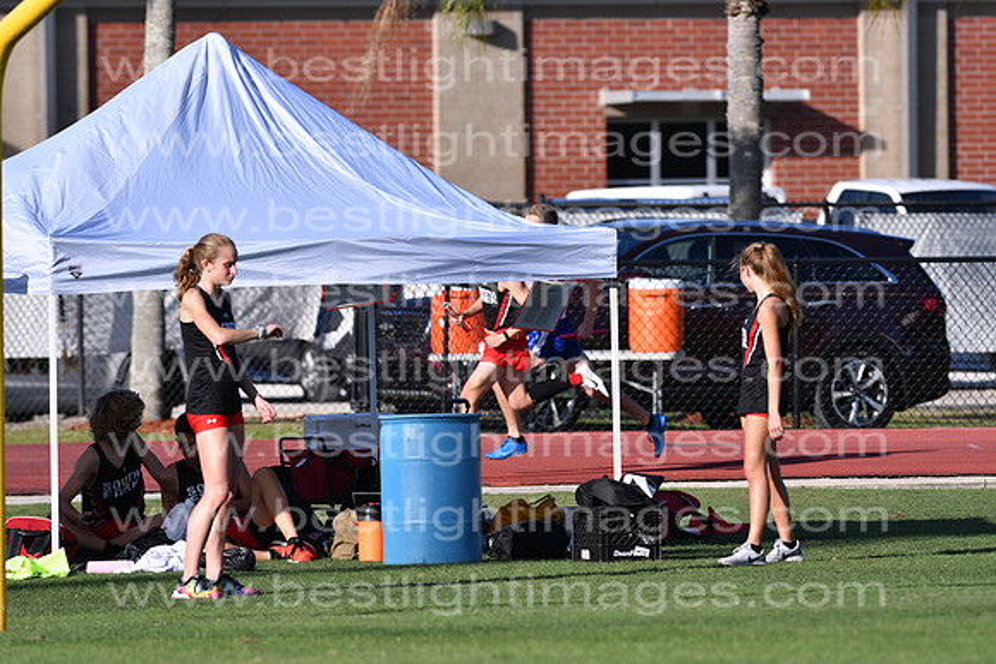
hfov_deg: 4.6
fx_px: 12452
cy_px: 332
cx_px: 498
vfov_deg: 3.1
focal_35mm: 450
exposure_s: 1/2500
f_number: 5.6
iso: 320
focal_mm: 300
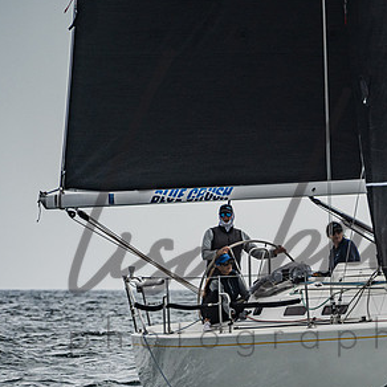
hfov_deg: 2.1
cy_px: 286
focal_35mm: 834
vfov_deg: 2.1
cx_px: 292
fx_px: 10549
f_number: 8
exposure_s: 1/3200
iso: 400
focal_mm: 400
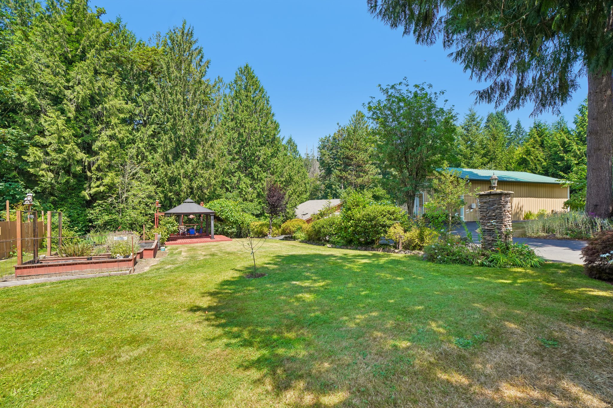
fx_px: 272
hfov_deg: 96.7
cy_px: 204
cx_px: 306
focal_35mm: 16
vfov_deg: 73.7
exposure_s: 1/320
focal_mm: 16
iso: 400
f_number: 8
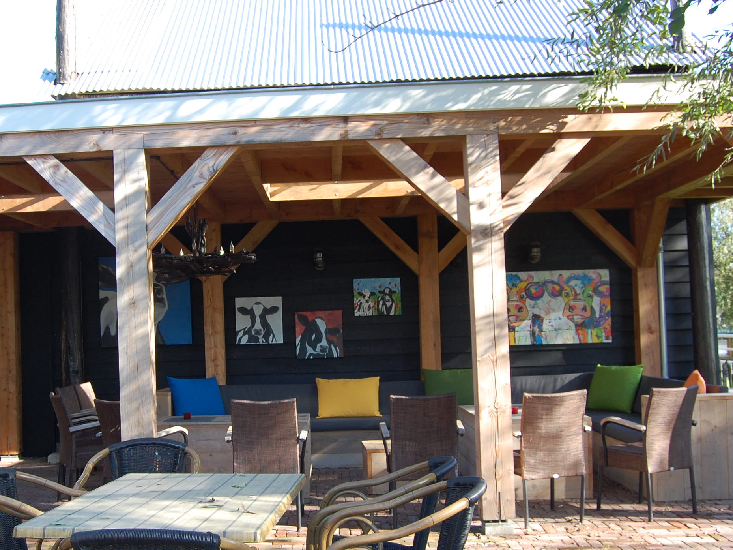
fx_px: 889
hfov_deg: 44.3
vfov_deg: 34.3
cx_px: 264
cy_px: 305
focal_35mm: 42
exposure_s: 1/125
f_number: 5.6
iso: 250
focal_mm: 18
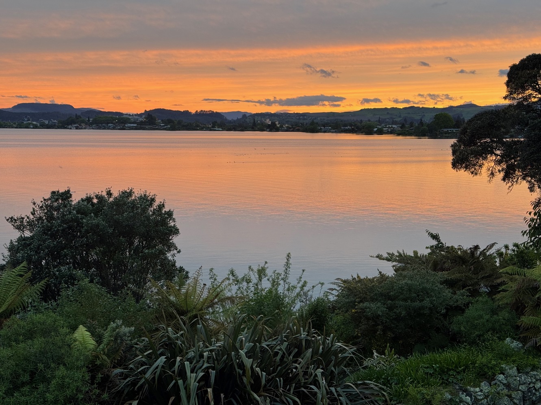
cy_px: 202
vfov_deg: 30.3
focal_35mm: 48
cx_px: 270
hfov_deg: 39.7
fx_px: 750
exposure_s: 1/50
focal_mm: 6.76
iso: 64
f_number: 1.78
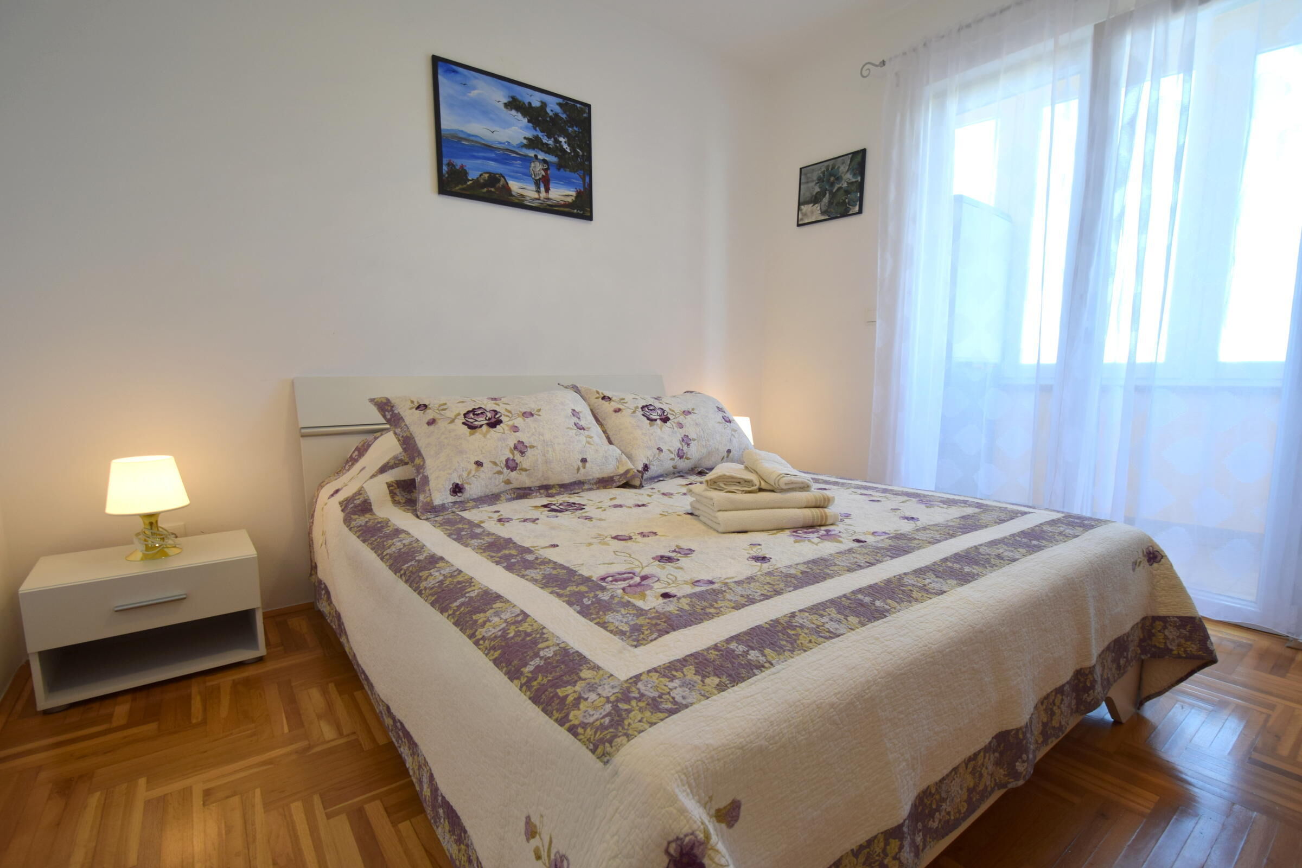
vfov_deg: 77.3
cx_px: 651
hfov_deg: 100.4
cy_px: 434
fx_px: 542
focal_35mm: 15
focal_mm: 10
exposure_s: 1/80
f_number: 3.5
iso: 220
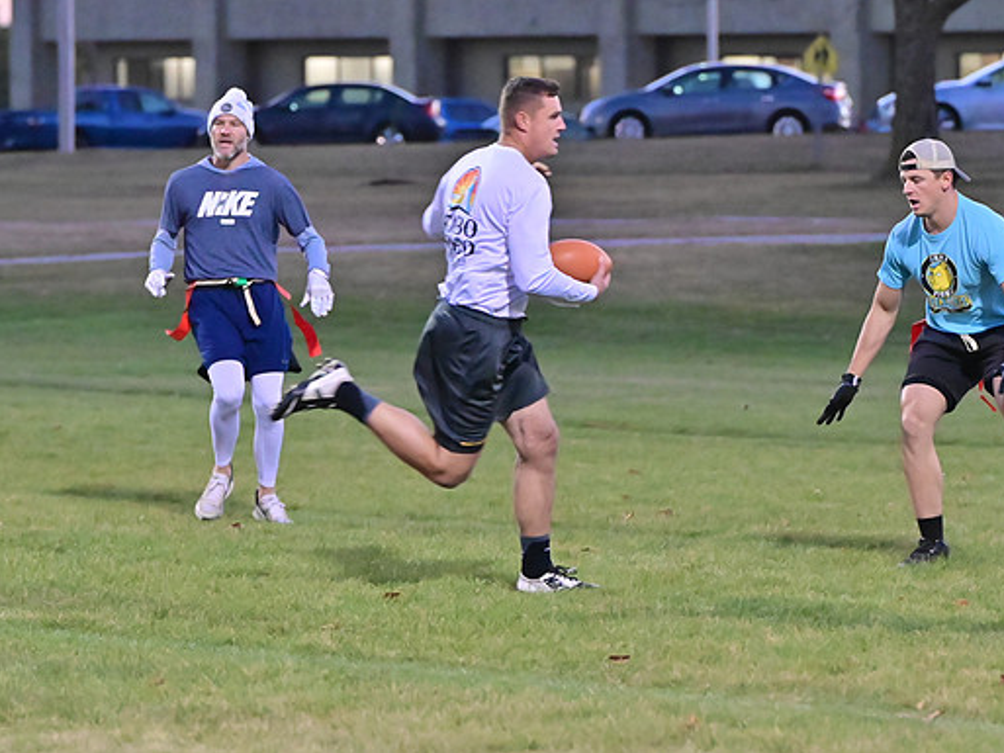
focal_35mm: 212
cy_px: 376
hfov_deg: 9.3
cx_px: 517
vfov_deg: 7.0
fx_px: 6150
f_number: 4
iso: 6400
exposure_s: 1/400
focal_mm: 130
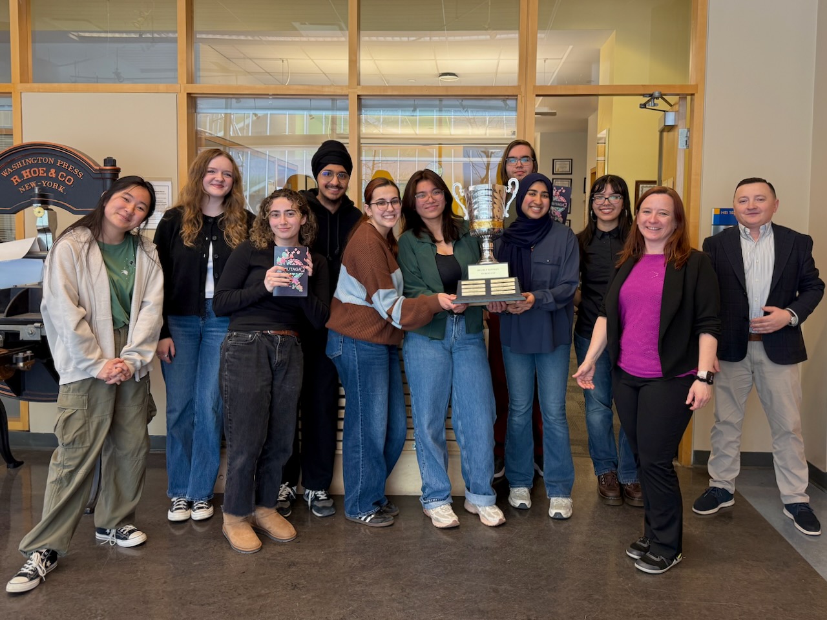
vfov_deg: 56.8
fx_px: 573
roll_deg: -0.5
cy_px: 310
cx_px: 414
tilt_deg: -3.1
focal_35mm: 24
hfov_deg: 71.6
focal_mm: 6.76
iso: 100
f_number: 1.78
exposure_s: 1/60
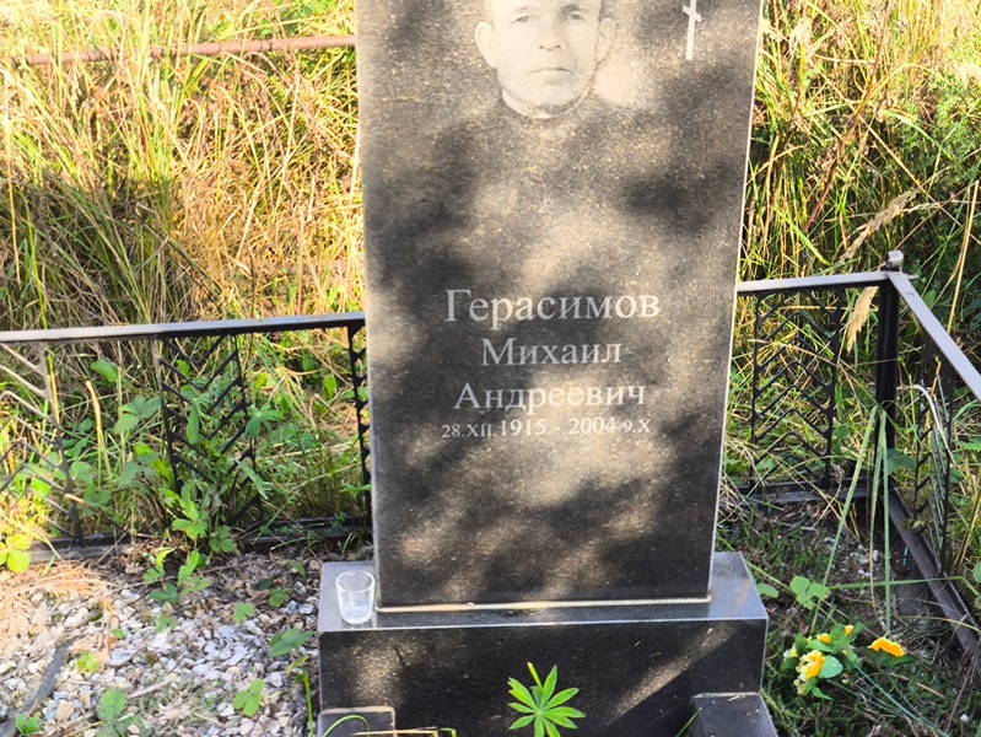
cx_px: 490
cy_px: 368
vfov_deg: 29.1
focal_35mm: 50
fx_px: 1418
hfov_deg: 38.2
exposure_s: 1/227
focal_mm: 4.71
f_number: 1.7
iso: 50
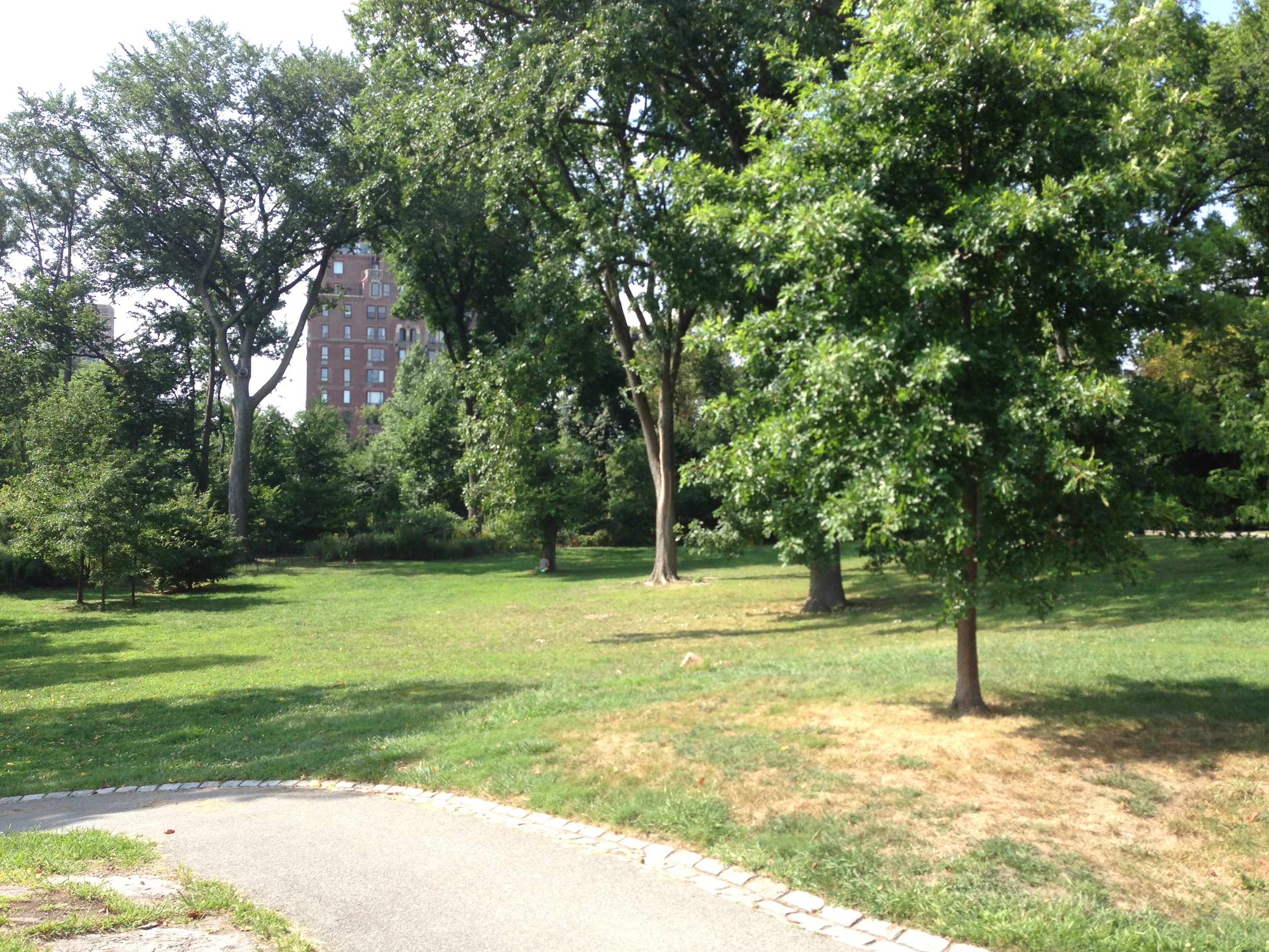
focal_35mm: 33
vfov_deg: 42.9
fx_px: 1210
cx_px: 634
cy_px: 476
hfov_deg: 55.4
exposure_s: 1/502
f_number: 2.4
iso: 50
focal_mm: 4.13
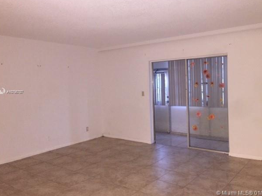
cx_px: 136
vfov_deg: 45.4
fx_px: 235
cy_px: 92
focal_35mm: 31
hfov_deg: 58.3
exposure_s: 1/16
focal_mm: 4.15
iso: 320
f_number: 2.2
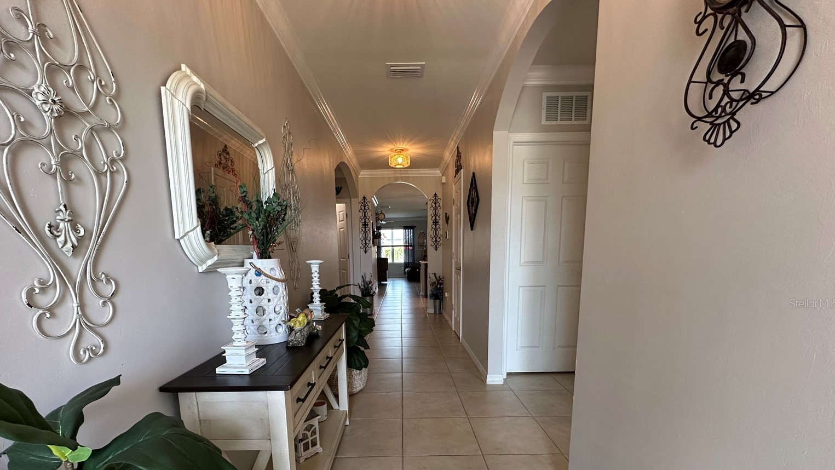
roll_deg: +1.0
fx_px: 354
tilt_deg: -8.5
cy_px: 303
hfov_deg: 99.3
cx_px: 403
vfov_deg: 65.8
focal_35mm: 16
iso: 200
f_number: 2.2
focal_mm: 2.22
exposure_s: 1/120
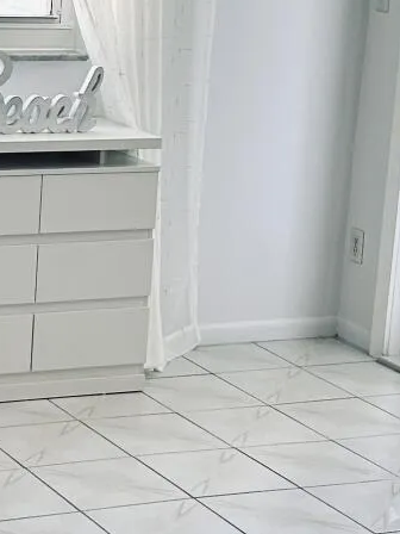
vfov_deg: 16.9
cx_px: -30
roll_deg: -2.8
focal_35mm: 116
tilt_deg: -10.8
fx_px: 1787
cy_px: 172
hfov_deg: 12.6
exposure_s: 1/226
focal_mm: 5.7
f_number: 1.5
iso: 40
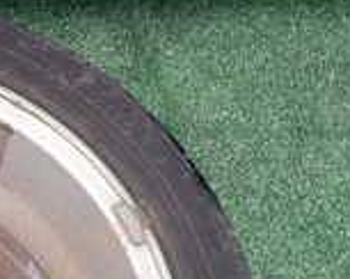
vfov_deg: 13.0
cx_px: -160
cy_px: 345
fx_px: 1190
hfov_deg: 15.5
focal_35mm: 115
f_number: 3.2
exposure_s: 1/640
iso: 100
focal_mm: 5.4
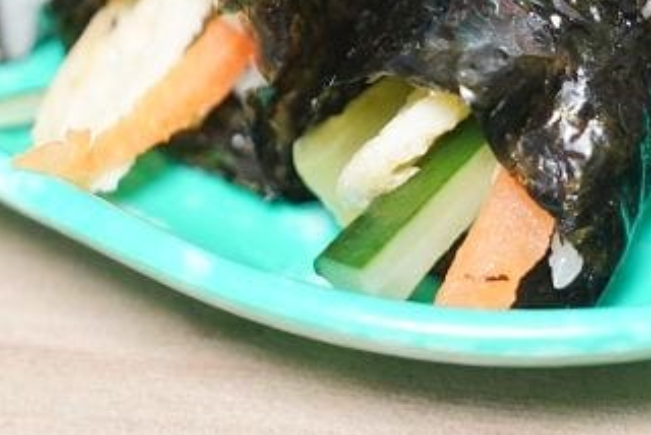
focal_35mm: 281
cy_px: -368
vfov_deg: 4.8
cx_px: 269
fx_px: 5086
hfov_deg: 7.3
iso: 800
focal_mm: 75
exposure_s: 1/80
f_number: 4
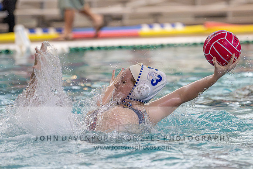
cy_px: 54
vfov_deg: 4.6
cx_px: 140
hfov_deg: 6.9
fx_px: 2112
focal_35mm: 301
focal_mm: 185
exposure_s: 1/1000
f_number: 2.8
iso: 10000
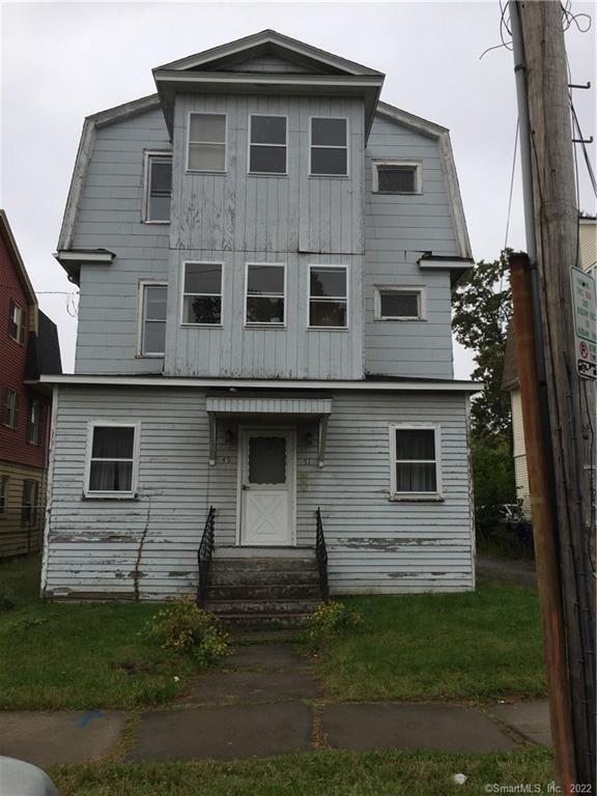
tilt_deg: +10.3
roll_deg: -1.5
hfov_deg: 48.2
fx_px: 667
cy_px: 398
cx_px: 298
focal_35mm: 29
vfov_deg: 61.7
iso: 32
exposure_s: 1/608
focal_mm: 4.15
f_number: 2.2
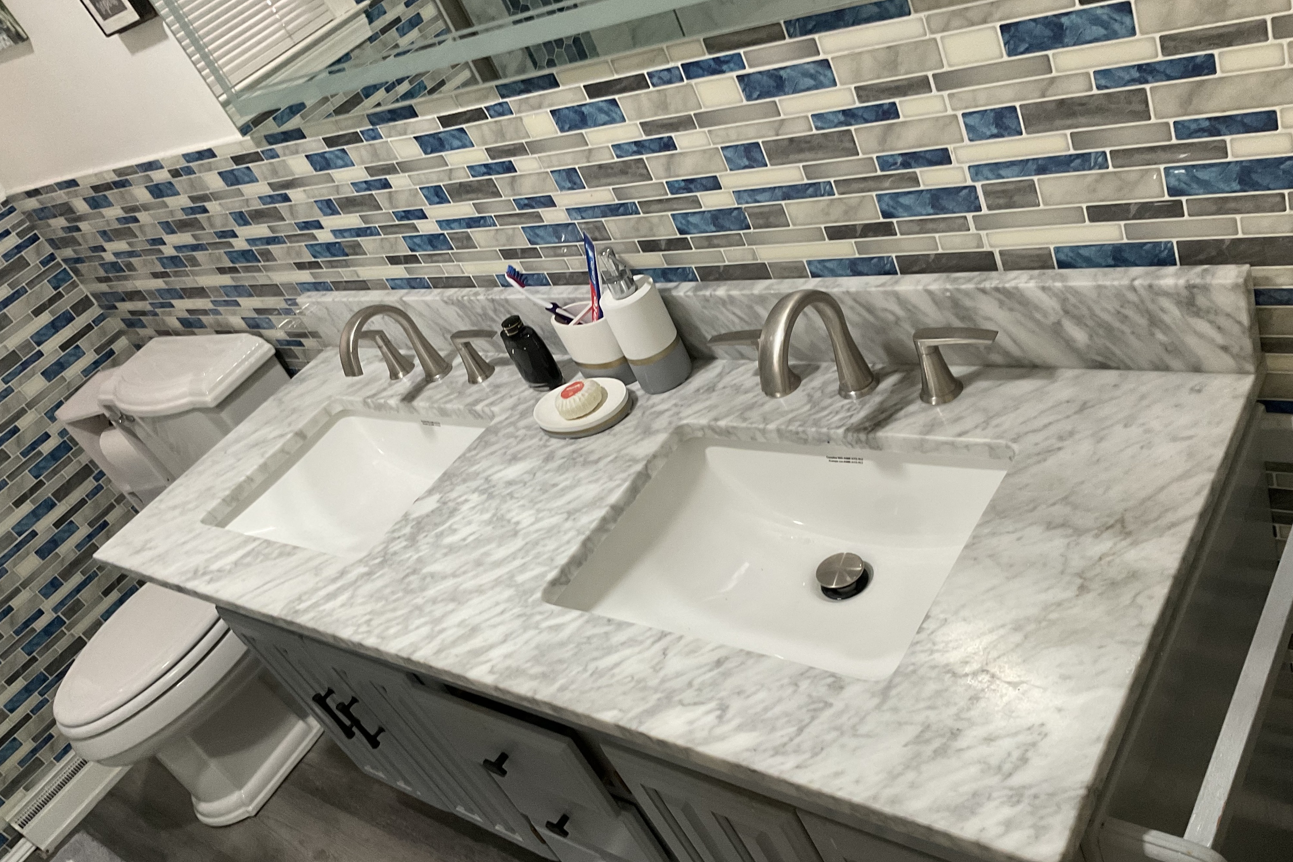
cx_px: 657
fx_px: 1113
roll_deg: +28.5
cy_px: 487
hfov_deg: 60.3
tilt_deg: -35.0
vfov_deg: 42.2
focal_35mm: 31
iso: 160
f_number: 1.8
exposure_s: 1/60
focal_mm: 3
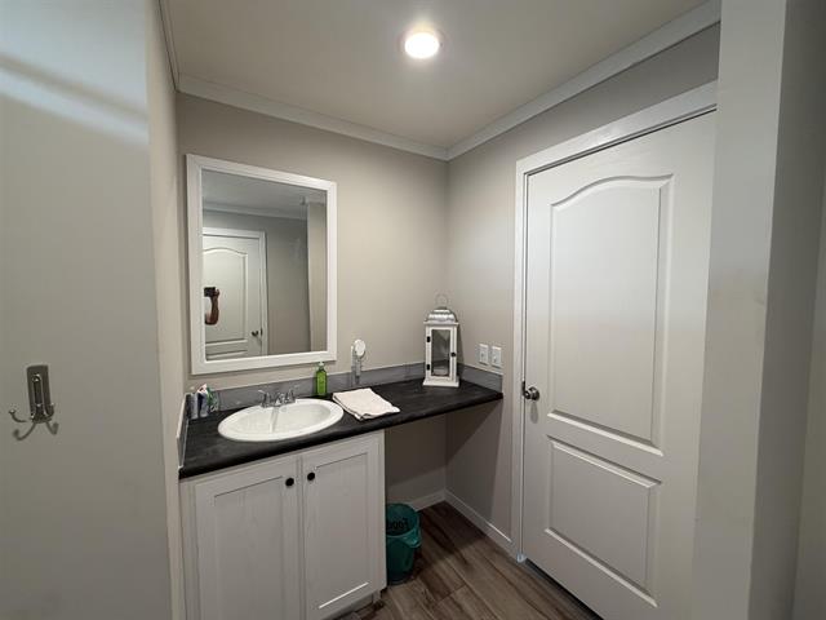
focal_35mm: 14
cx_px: 413
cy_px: 310
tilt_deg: -3.5
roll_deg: +0.7
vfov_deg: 85.7
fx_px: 334
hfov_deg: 102.1
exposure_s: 1/120
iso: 200
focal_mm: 2.22
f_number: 2.2
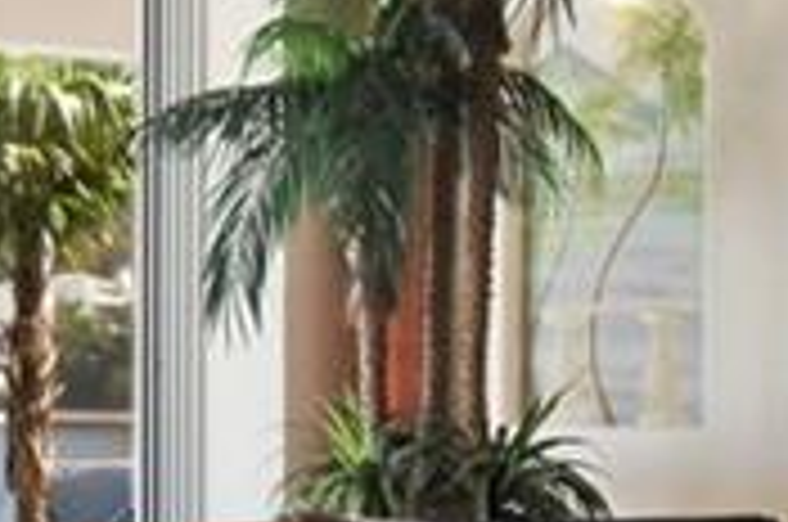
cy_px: 342
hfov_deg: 22.9
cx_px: 185
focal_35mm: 88
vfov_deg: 15.4
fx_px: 1923
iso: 100
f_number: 11
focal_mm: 10
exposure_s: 1/5
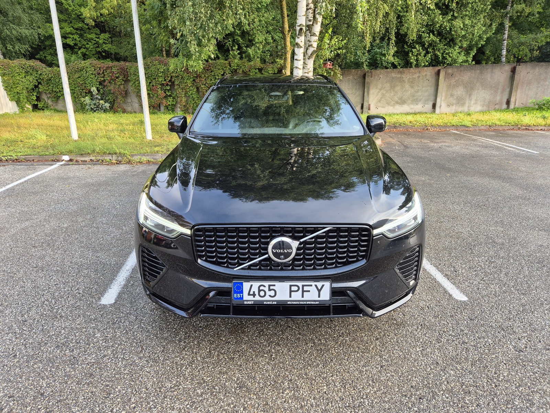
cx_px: 275
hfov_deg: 73.9
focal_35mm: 23
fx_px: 365
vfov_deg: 58.9
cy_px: 206
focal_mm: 5.4
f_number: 1.8
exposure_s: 1/180
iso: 32
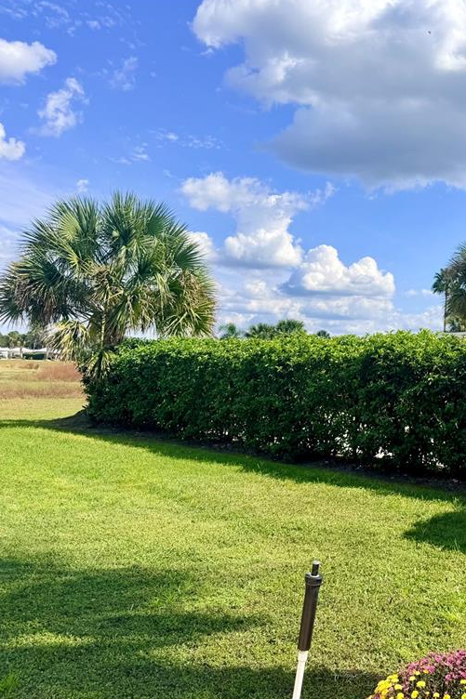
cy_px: 350
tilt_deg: +3.4
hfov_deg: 35.4
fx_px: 660
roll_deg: -2.2
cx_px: 460
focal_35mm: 34
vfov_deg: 55.8
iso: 80
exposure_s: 1/5714
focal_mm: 6.76
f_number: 1.78
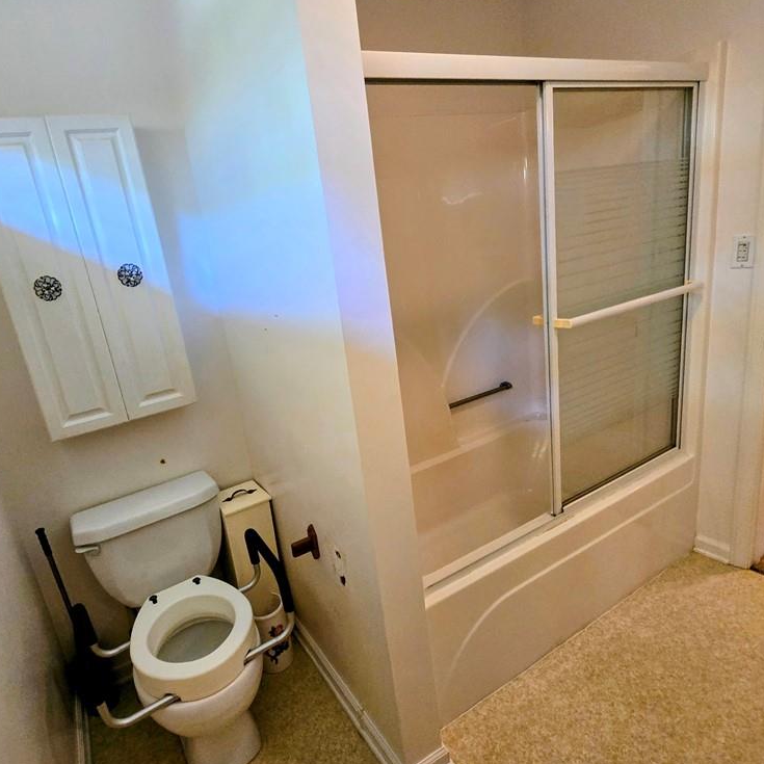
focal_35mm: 16
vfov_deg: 87.4
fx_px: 400
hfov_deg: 87.3
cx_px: 351
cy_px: 386
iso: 500
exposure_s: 1/60
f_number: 2.2
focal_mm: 2.2
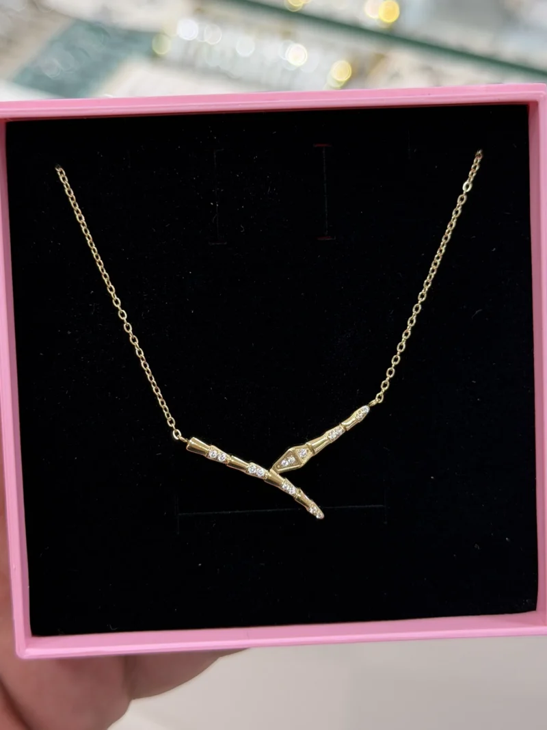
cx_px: 274
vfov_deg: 39.7
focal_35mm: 48
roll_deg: +0.4
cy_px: 365
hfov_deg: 30.3
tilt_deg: -43.1
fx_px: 1012
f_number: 1.78
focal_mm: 6.76
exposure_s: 1/150
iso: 50
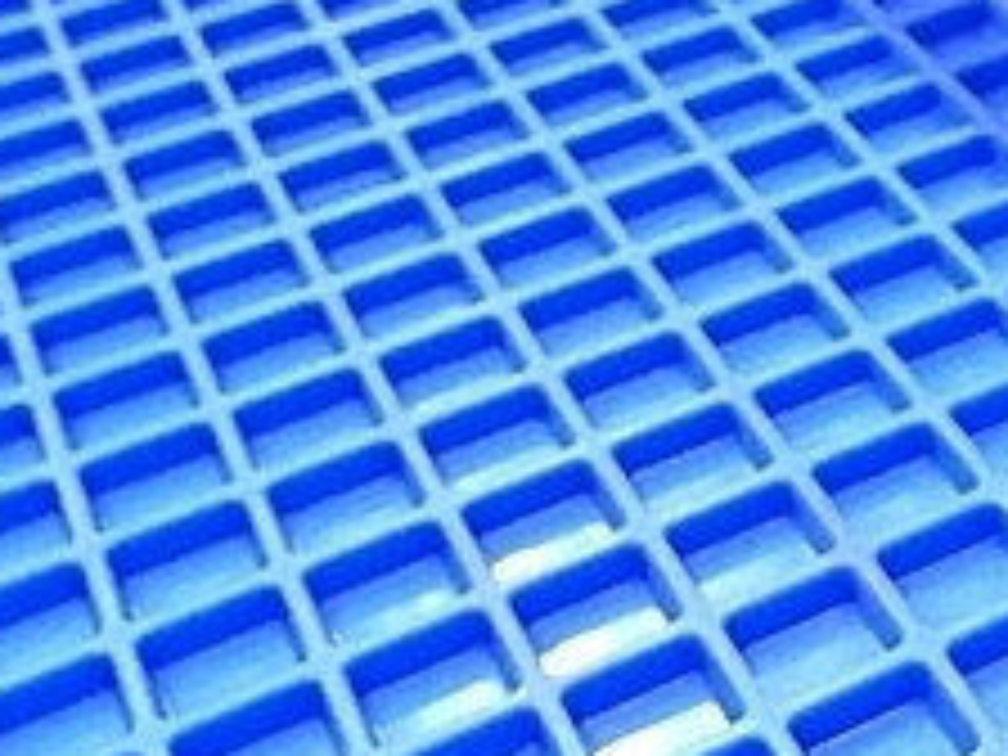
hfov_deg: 21.9
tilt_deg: -28.2
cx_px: 1192
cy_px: -54
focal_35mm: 83
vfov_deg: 17.2
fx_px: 2417
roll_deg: +5.0
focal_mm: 4.15
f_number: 2.2
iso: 200
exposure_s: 1/20
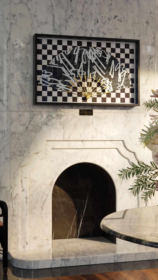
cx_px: 86
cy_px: 143
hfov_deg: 18.3
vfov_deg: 31.9
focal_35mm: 66
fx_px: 492
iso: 200
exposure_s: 1/2
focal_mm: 63
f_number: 11
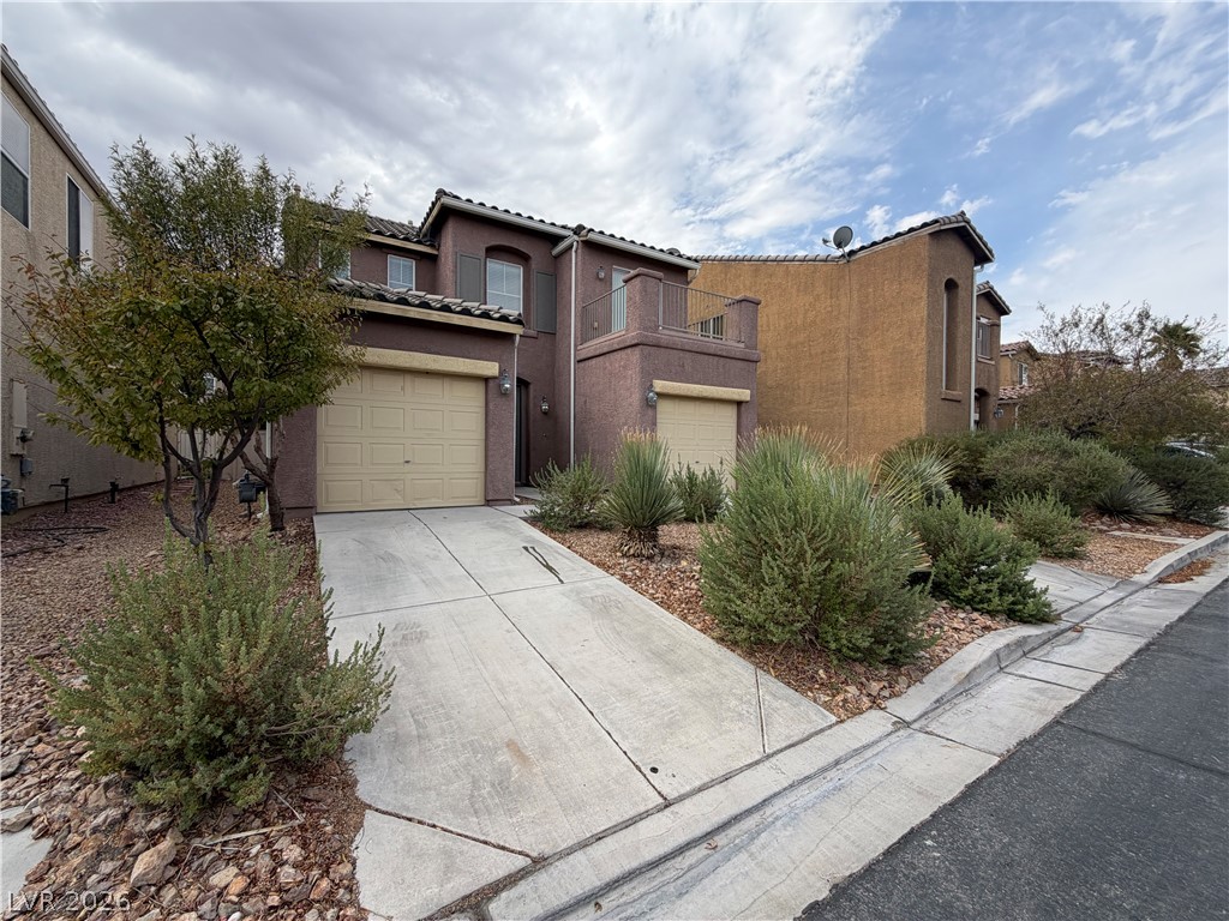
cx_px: 614
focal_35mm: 14
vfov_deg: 85.7
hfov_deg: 102.1
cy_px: 460
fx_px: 497
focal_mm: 2.22
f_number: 2.2
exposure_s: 1/770
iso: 25
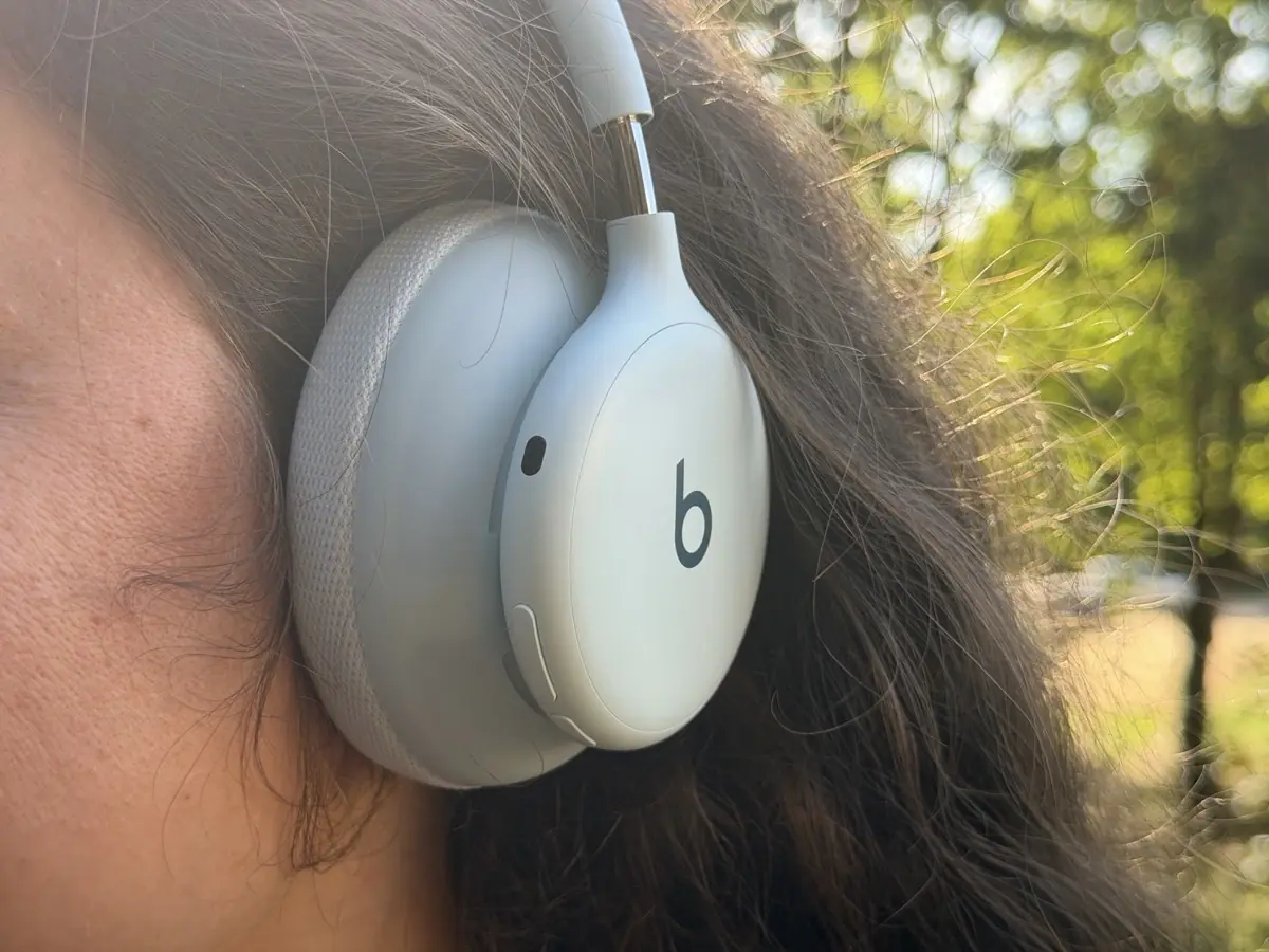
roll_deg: +1.3
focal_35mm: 48
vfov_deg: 30.3
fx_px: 1760
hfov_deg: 39.7
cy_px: 476
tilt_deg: -5.3
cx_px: 634
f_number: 1.78
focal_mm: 6.76
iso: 80
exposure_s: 1/493
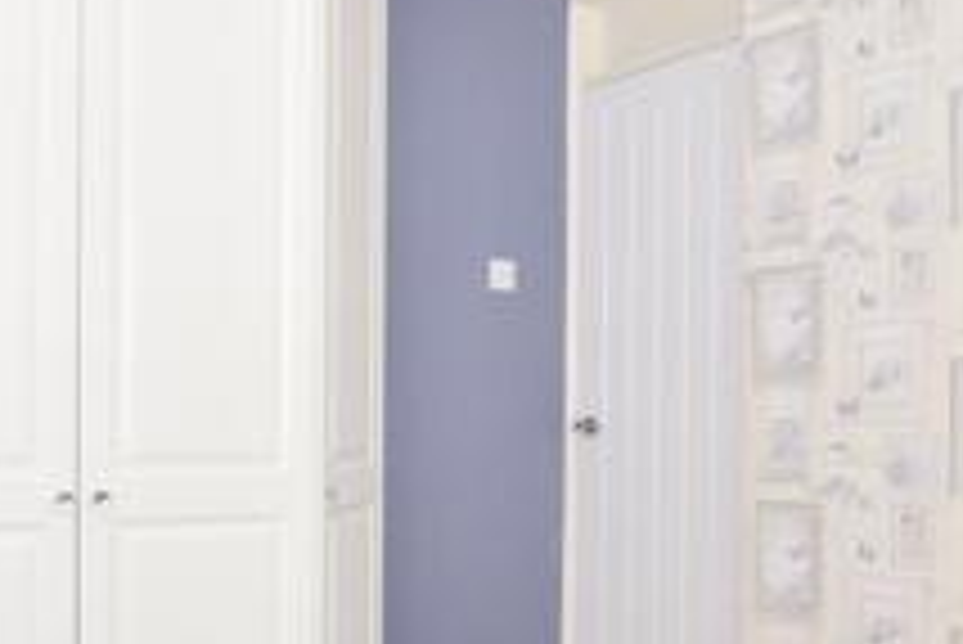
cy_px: 408
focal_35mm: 46
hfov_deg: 42.4
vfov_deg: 29.2
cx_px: 360
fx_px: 1231
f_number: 8
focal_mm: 10
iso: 400
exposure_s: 1/60
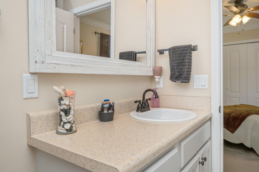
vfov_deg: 53.1
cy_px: 86
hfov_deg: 73.8
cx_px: 130
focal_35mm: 24
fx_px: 173
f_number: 9
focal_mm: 24
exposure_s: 1/60
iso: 320
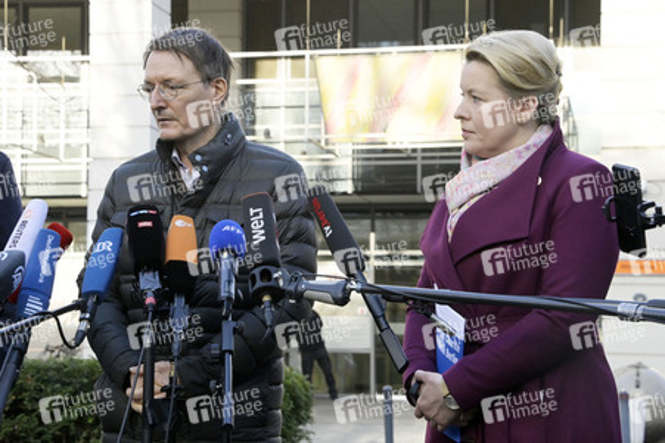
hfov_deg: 26.0
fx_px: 1440
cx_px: 332
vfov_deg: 17.5
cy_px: 222
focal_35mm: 78
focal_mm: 78
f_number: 8
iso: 4000
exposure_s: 1/1000
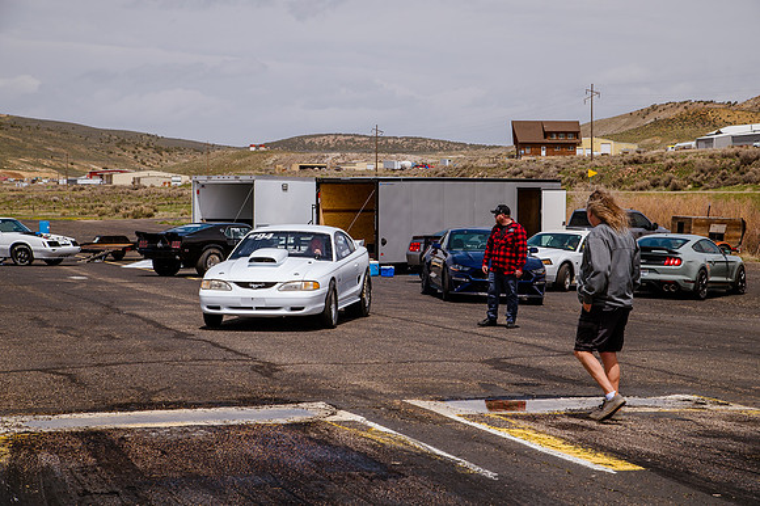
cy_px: 253
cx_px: 387
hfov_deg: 25.2
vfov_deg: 16.9
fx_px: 1699
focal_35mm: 81
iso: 200
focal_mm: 78
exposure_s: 1/500
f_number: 10
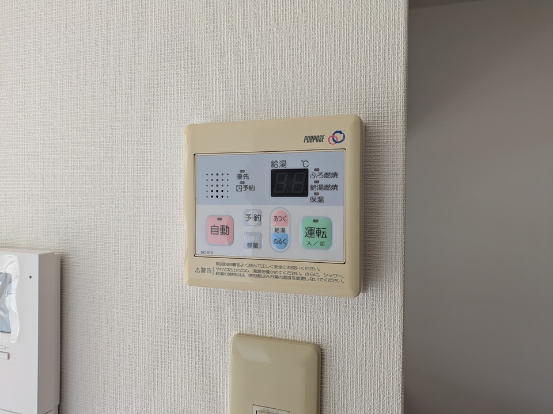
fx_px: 399
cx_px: 276
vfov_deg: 54.9
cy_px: 207
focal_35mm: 25
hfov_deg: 69.4
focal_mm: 5.43
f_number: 1.89
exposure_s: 1/120
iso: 75
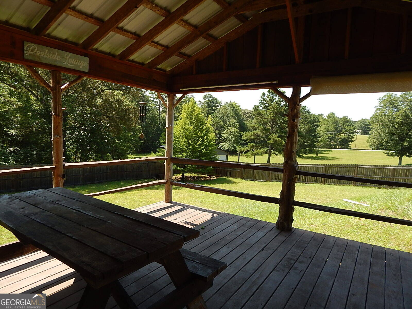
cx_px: 206
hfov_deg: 73.9
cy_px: 154
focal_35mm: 23
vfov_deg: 58.9
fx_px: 274
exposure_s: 1/500
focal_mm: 4
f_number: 3
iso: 125
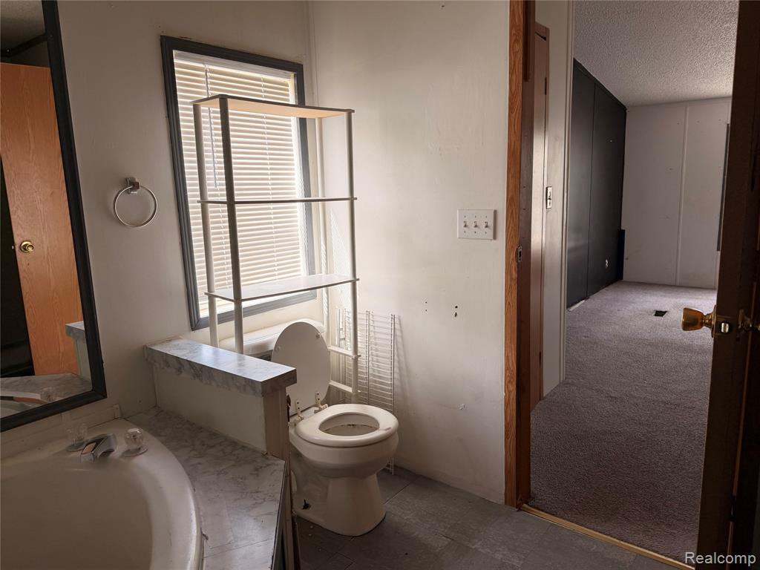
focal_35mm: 24
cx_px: 380
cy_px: 285
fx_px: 527
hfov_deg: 71.6
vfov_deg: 56.8
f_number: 1.78
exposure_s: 1/186
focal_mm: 6.76
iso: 100
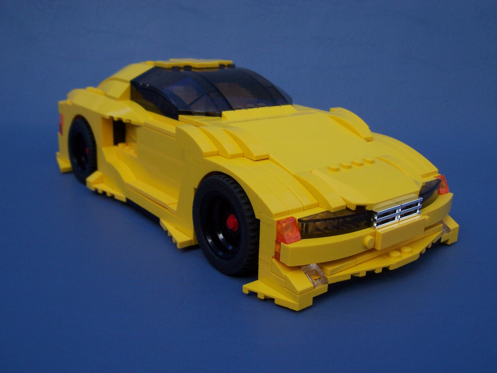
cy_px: 186
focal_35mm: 37
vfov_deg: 38.7
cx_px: 248
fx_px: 531
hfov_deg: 50.1
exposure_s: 1/350
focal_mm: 5.6
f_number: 2.8
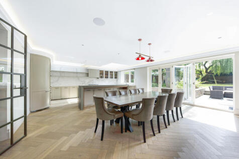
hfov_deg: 108.3
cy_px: 80
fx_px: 86
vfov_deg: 85.4
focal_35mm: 13
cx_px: 120
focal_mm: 13
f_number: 16
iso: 125
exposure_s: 1/20
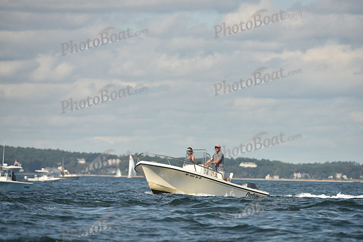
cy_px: 121
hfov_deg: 5.7
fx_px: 3631
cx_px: 182
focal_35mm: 360
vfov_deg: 3.8
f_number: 5.6
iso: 250
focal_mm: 360
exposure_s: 1/2000
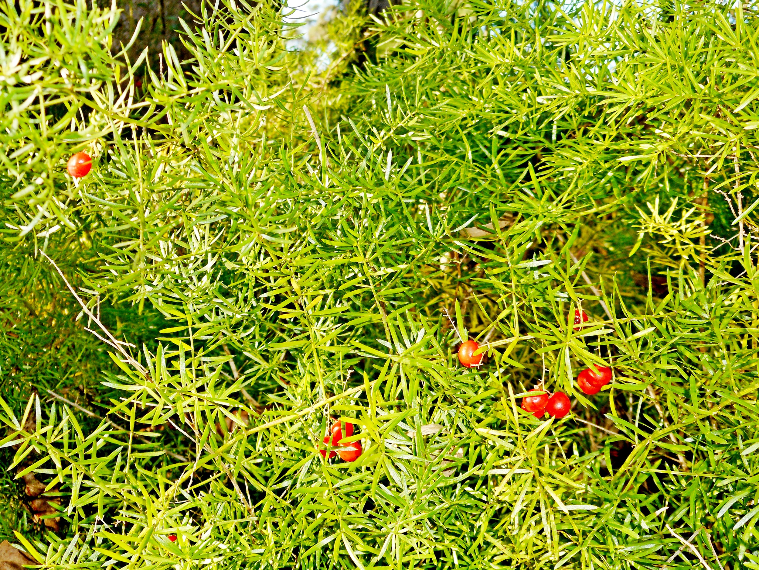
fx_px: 1118
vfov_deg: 28.6
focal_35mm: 51
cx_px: 380
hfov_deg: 37.5
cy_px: 285
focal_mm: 9.1
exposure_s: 1/60
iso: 80
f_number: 4.9
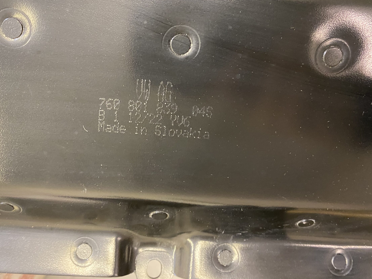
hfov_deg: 59.9
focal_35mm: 30
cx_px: 172
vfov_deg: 46.7
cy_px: 124
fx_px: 322
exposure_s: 1/50
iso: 400
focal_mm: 4.25
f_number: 1.8
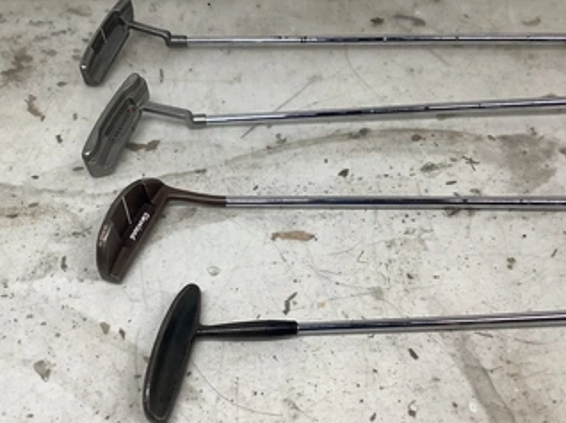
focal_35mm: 39
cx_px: 237
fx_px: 637
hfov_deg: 47.7
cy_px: 194
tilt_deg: -48.4
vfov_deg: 36.7
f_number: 2.4
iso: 64
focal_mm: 3.3
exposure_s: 1/120
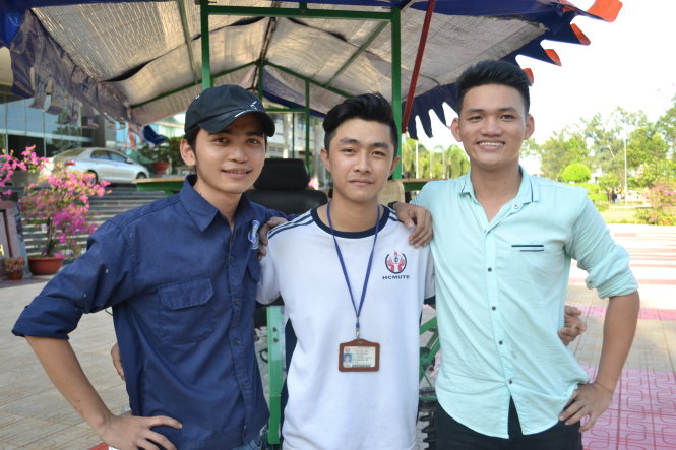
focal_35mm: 33
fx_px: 619
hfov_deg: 57.2
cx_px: 338
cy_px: 225
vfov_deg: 39.9
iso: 100
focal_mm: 22
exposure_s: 1/125
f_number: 4
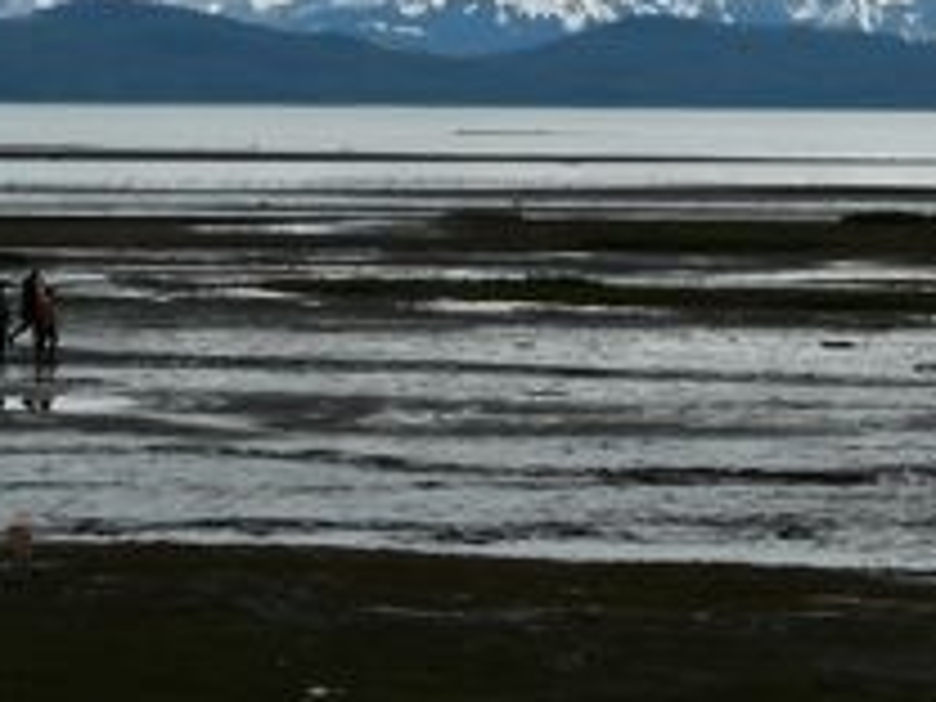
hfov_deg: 9.7
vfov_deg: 7.3
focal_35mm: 203
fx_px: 5489
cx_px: 392
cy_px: -18
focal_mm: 10.8
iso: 100
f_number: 5.6
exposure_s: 1/400
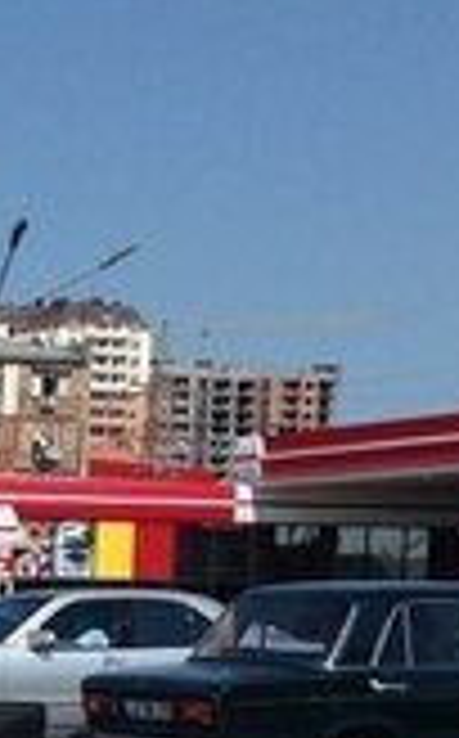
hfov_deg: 8.9
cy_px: 983
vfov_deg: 14.2
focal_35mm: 141
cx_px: -328
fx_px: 2832
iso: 50
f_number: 2.4
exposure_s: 1/3012
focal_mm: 4.12
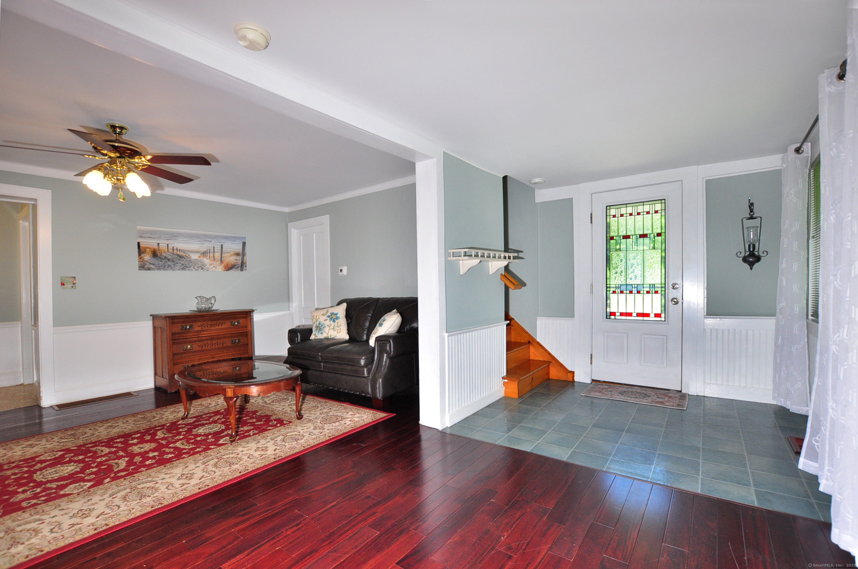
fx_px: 357
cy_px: 284
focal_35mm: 15
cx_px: 429
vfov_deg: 77.2
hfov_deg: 100.5
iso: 800
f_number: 5
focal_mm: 10
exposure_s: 1/125
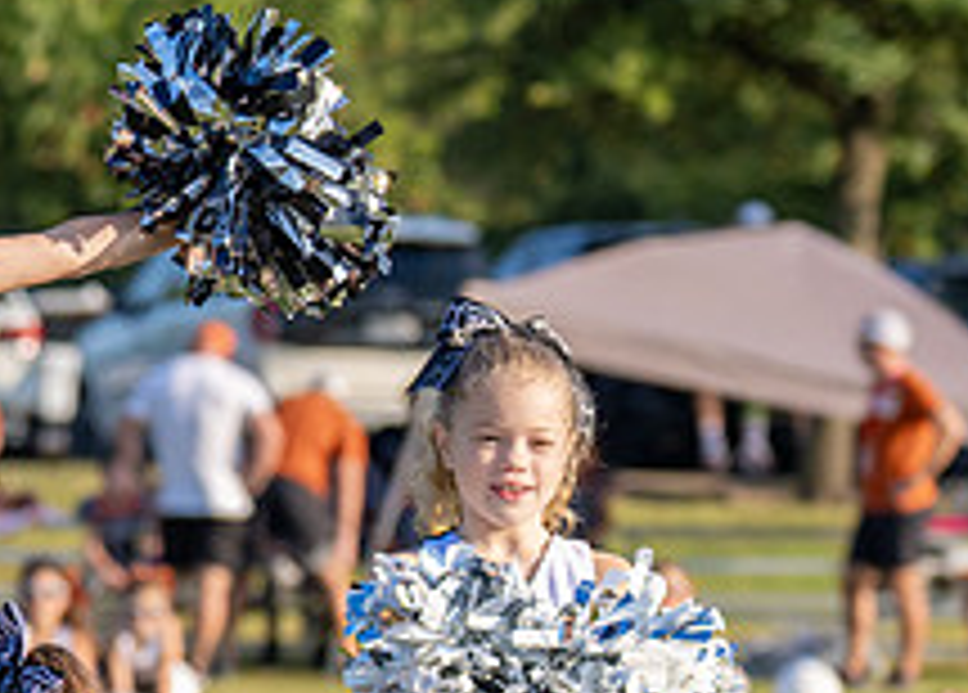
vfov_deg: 4.3
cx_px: -31
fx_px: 9136
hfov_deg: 6.0
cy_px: 627
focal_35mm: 332
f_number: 2.8
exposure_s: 1/4000
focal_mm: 88
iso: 320
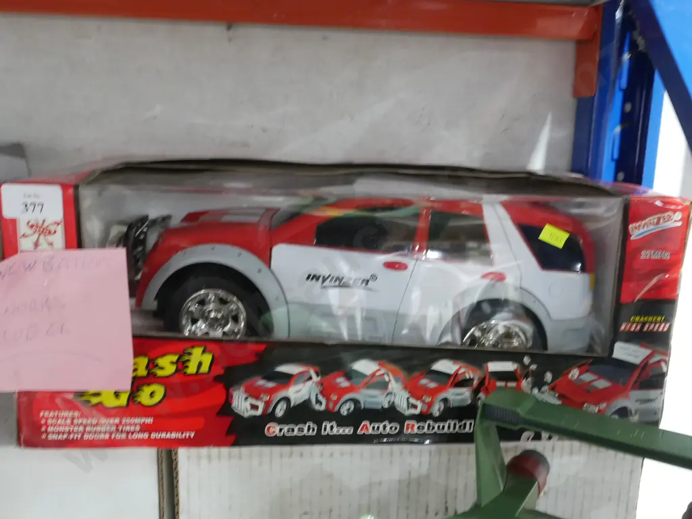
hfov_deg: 56.8
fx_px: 640
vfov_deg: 44.2
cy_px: 260
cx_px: 346
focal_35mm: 32
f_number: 7.1
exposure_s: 1/30
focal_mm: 16
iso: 3200
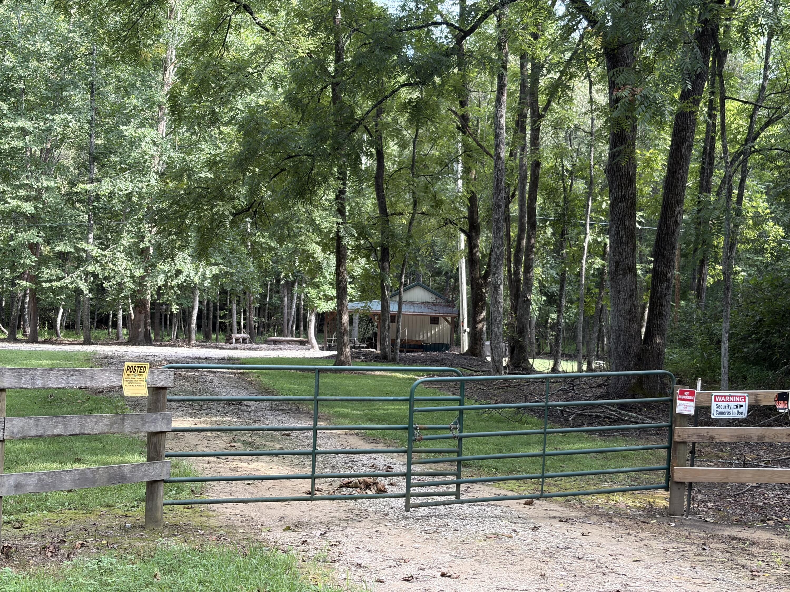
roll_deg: -1.8
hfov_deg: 36.8
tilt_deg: -0.4
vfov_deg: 28.0
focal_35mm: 52
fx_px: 1187
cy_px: 296
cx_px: 395
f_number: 1.6
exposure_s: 1/126
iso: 32
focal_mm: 5.96
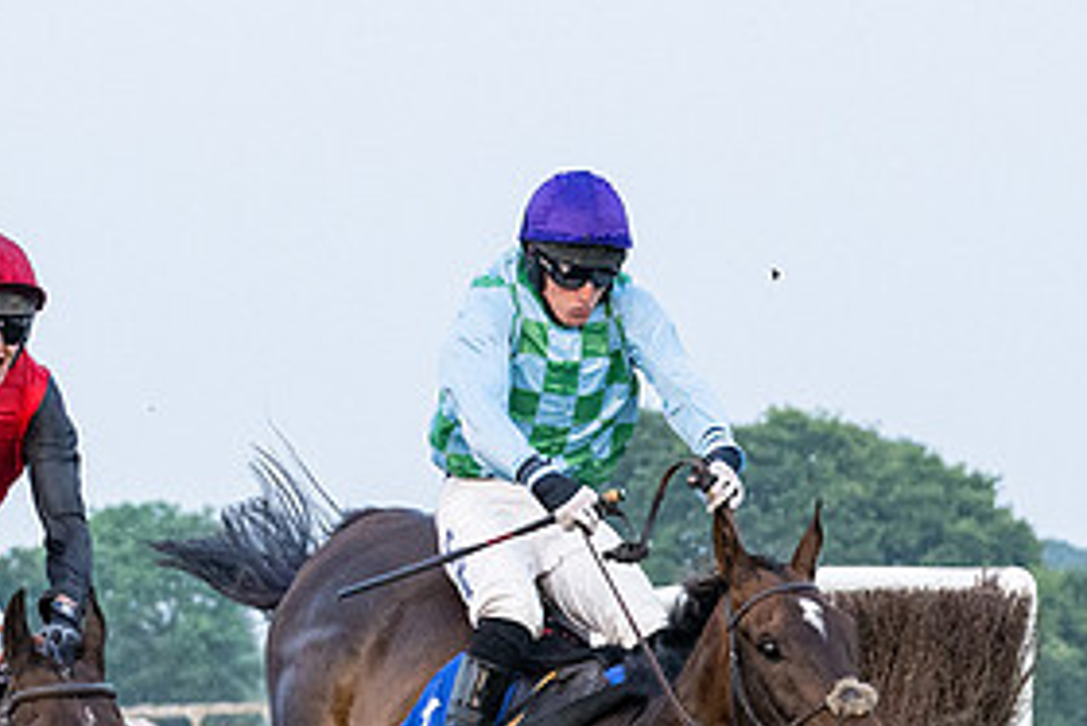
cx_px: 563
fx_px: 9999
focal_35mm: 331
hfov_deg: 6.2
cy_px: 695
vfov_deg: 4.2
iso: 1250
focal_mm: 70
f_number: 4
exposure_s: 1/2500
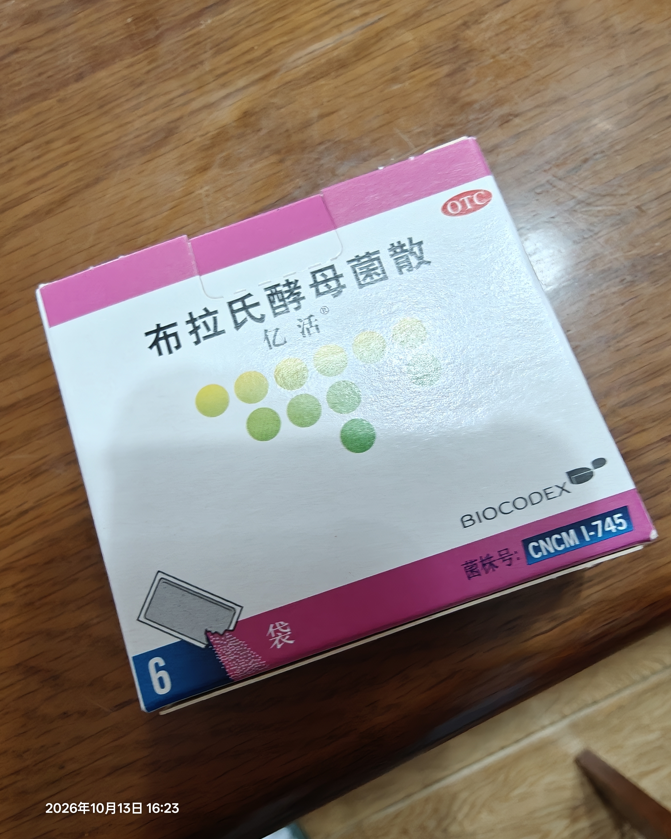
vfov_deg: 75.0
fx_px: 546
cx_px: 334
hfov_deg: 63.1
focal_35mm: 22
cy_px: 422
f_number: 2
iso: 2500
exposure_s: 1/60
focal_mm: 2.3
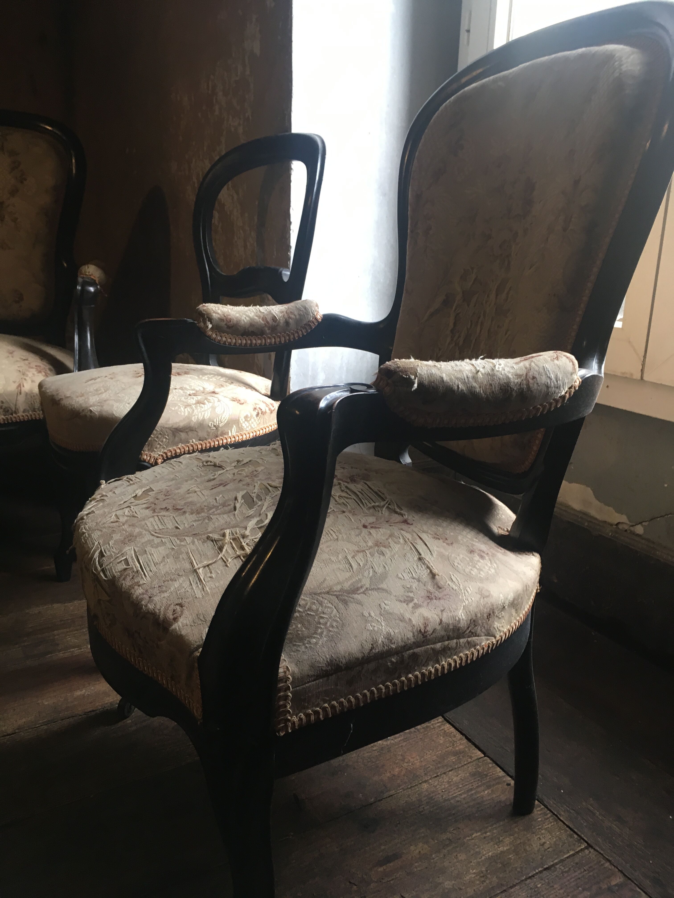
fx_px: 753
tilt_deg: -14.1
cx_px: 337
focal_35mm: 29
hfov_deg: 48.2
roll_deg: +1.3
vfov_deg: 61.7
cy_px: 449
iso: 100
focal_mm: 4.15
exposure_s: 1/33
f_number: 2.2
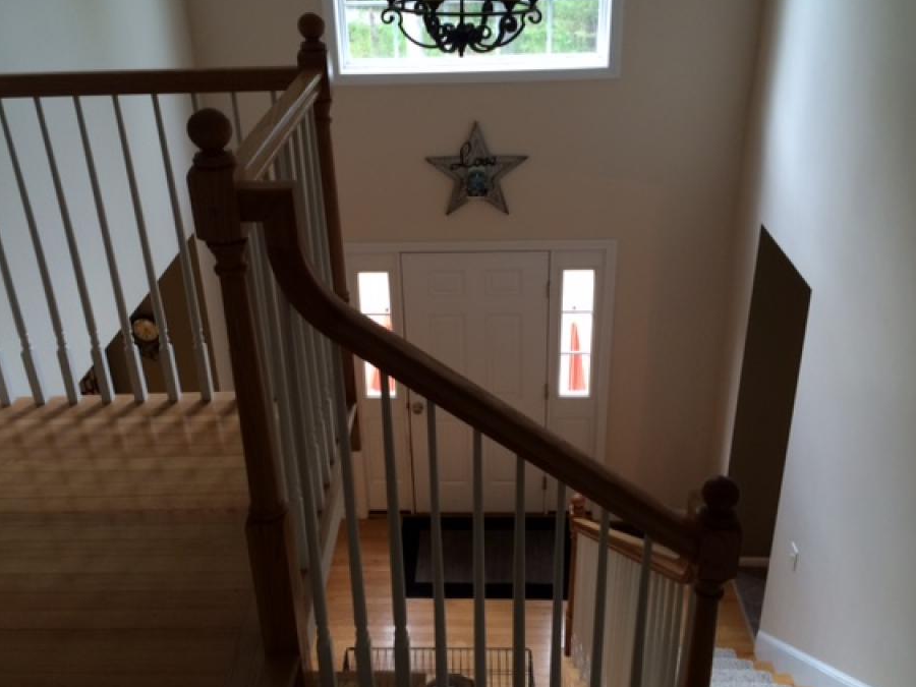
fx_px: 873
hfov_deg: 55.3
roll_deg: +2.1
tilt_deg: -25.8
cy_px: 302
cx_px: 436
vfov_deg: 42.9
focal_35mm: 33
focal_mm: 4.15
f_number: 2.2
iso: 50
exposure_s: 1/30
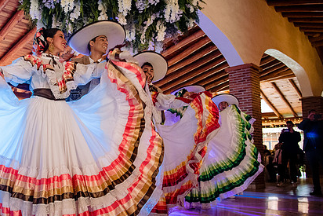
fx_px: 323
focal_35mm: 36
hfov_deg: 51.7
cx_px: 97
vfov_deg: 36.9
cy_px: 103
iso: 5000
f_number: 4
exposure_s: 1/250
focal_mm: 24
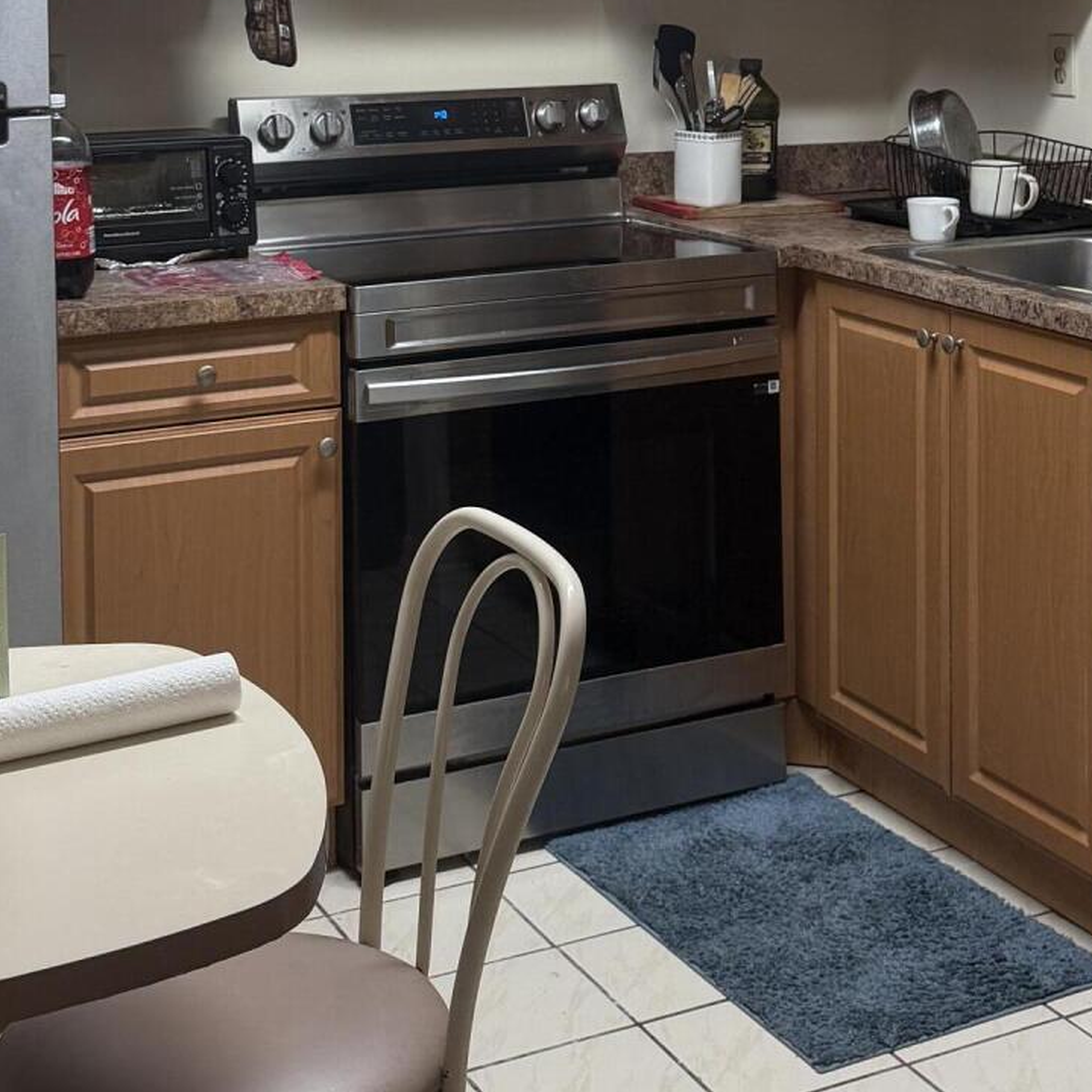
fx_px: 2106
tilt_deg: -4.2
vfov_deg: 27.9
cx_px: 650
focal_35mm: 59
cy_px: 85
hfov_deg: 29.0
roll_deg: +0.8
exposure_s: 1/120
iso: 250
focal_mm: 6.76
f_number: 1.78
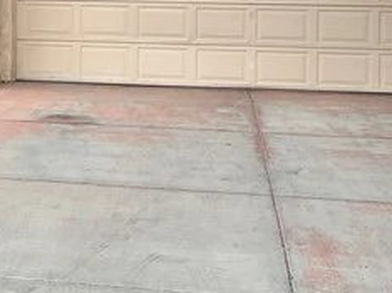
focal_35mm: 114
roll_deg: -0.3
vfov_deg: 12.7
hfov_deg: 16.6
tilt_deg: +2.0
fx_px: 1290
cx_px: -64
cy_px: -55
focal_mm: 5.7
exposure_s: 1/1808
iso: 50
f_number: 1.5
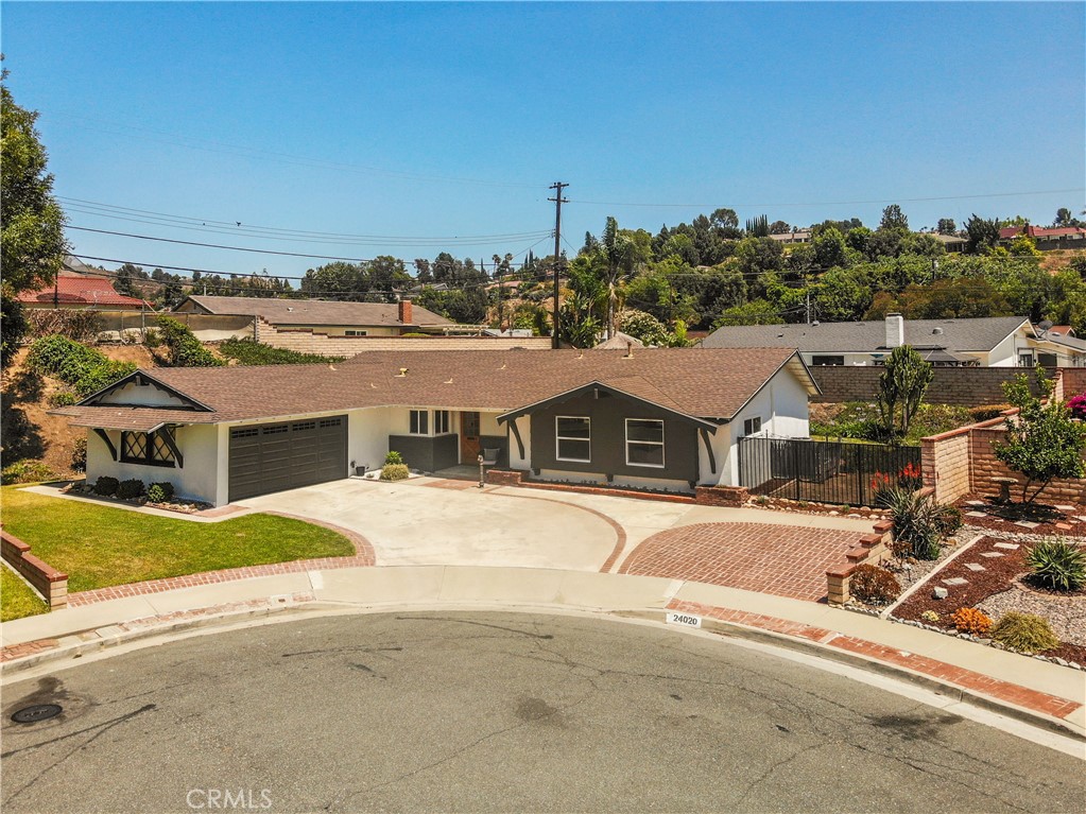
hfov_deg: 71.6
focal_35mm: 24
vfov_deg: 56.8
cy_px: 407
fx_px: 753
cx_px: 543
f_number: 2.8
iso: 109
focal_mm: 4.5
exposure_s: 1/670
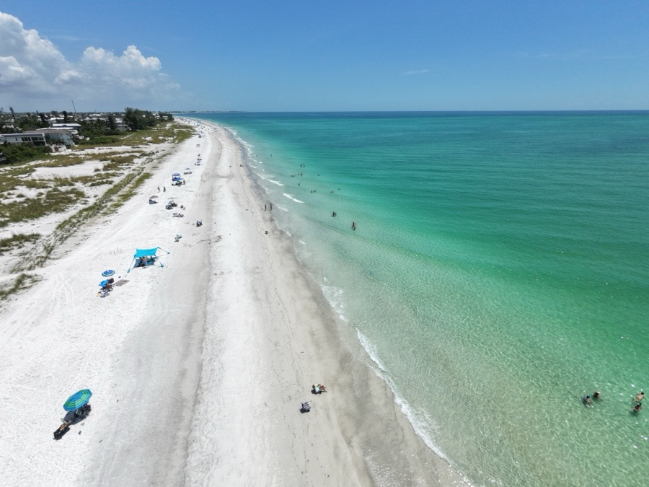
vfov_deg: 78.1
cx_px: 324
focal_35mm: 16
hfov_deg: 94.5
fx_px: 300
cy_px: 244
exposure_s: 1/1600
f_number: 2.2
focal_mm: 3.05
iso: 100
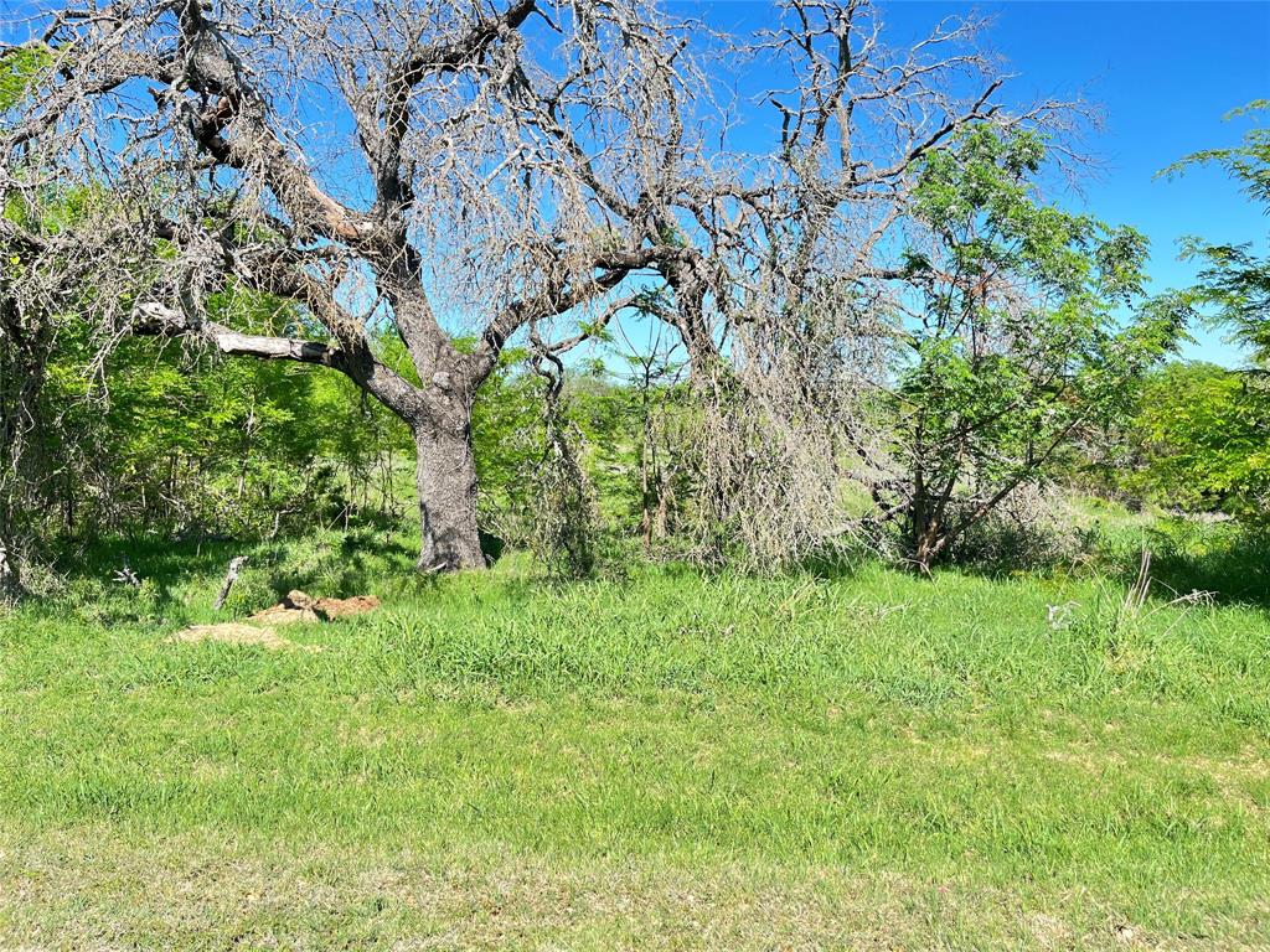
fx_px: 954
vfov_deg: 53.1
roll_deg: +0.2
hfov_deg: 67.3
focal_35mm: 26
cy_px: 476
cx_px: 635
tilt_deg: -2.0
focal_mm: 5.1
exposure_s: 1/693
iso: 50
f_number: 1.6
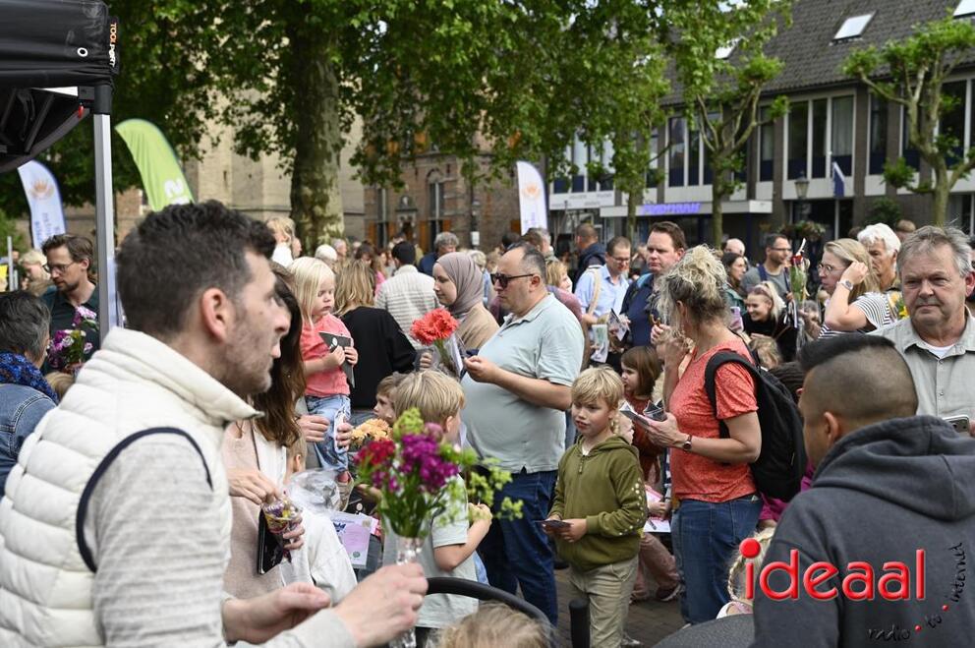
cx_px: 488
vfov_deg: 29.8
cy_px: 324
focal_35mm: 45
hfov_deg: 43.6
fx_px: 1217
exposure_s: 1/250
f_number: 4.5
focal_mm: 45
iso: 200
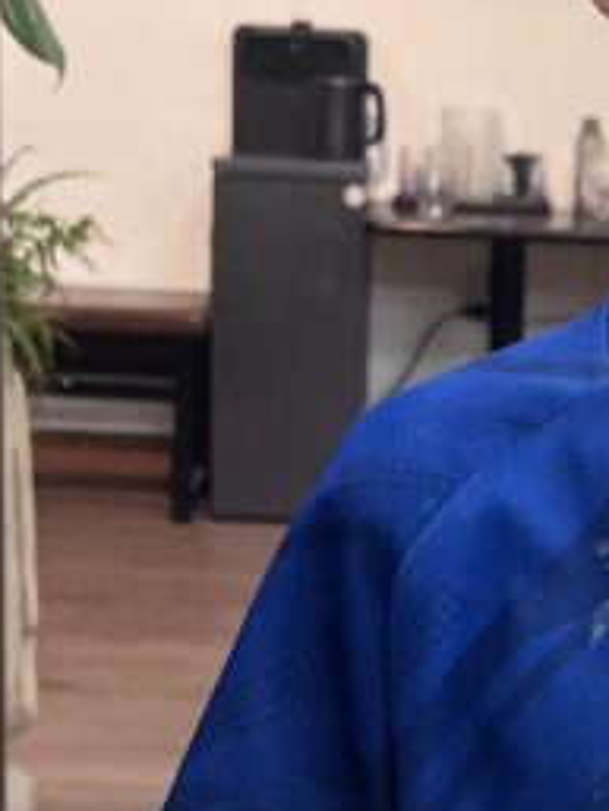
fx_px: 2367
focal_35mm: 101
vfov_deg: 19.3
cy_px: 587
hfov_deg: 14.4
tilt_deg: -12.0
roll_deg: -4.7
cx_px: 641
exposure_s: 1/100
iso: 100
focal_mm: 5.1
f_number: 1.6
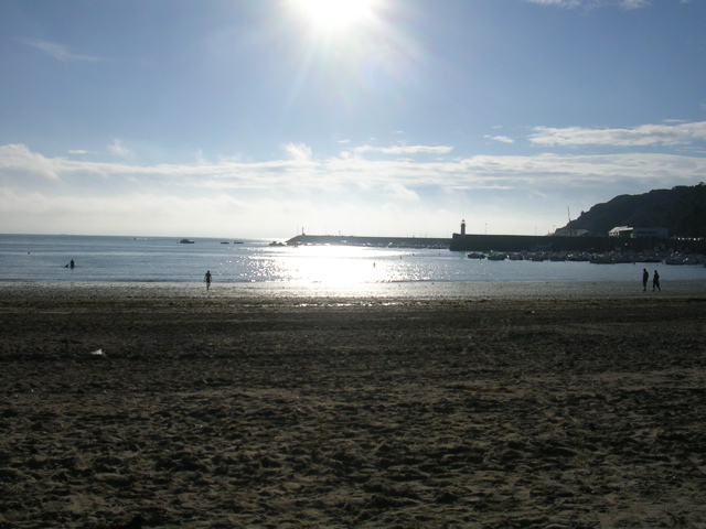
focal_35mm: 38
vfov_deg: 37.7
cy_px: 264
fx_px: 775
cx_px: 353
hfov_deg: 49.0
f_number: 5.6
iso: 50
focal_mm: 5.8
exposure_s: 1/1500
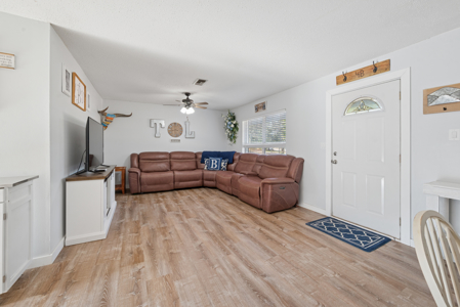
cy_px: 154
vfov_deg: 81.3
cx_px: 230
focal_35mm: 14
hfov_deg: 104.2
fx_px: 179
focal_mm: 14
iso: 400
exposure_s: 1/20
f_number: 9
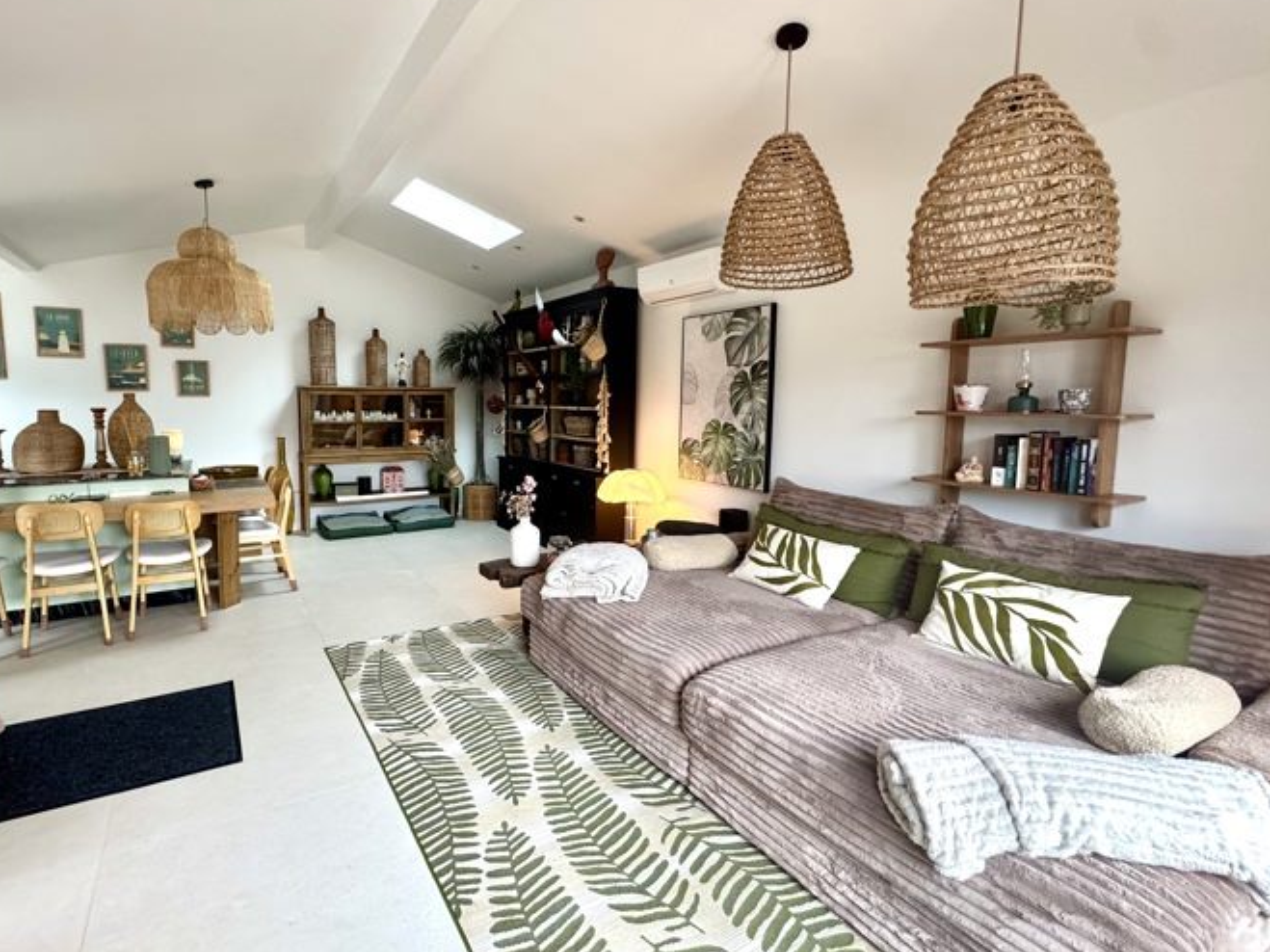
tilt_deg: -5.3
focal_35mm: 17
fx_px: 624
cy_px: 457
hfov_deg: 90.3
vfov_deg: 74.7
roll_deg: +0.6
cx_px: 536
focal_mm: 2.22
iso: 250
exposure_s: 1/99
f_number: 2.2
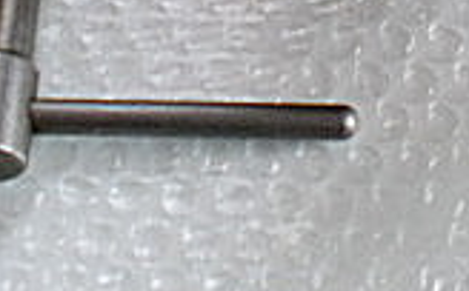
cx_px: 383
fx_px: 1851
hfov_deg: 14.4
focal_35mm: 145
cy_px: -291
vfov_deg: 8.5
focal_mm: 6.3
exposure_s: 1/60
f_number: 3.1
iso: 250
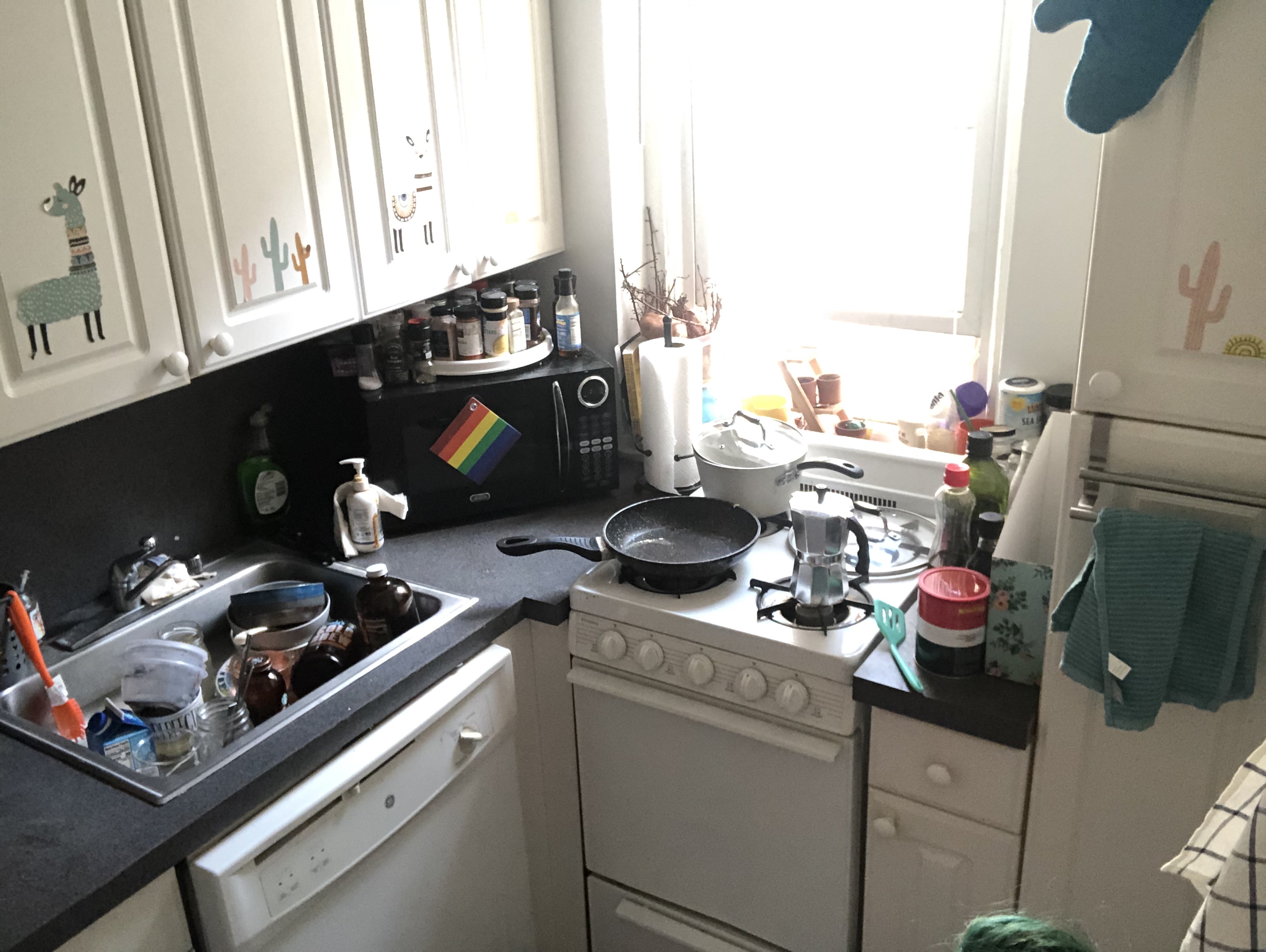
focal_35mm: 32
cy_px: 476
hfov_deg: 56.8
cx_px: 633
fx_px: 1171
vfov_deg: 44.2
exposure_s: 1/40
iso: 250
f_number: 2.2
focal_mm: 2.87
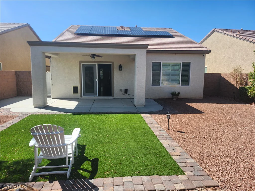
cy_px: 96
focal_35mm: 23
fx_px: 169
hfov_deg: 73.9
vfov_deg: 58.9
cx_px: 128
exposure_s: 1/1225
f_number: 1.8
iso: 25
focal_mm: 5.54
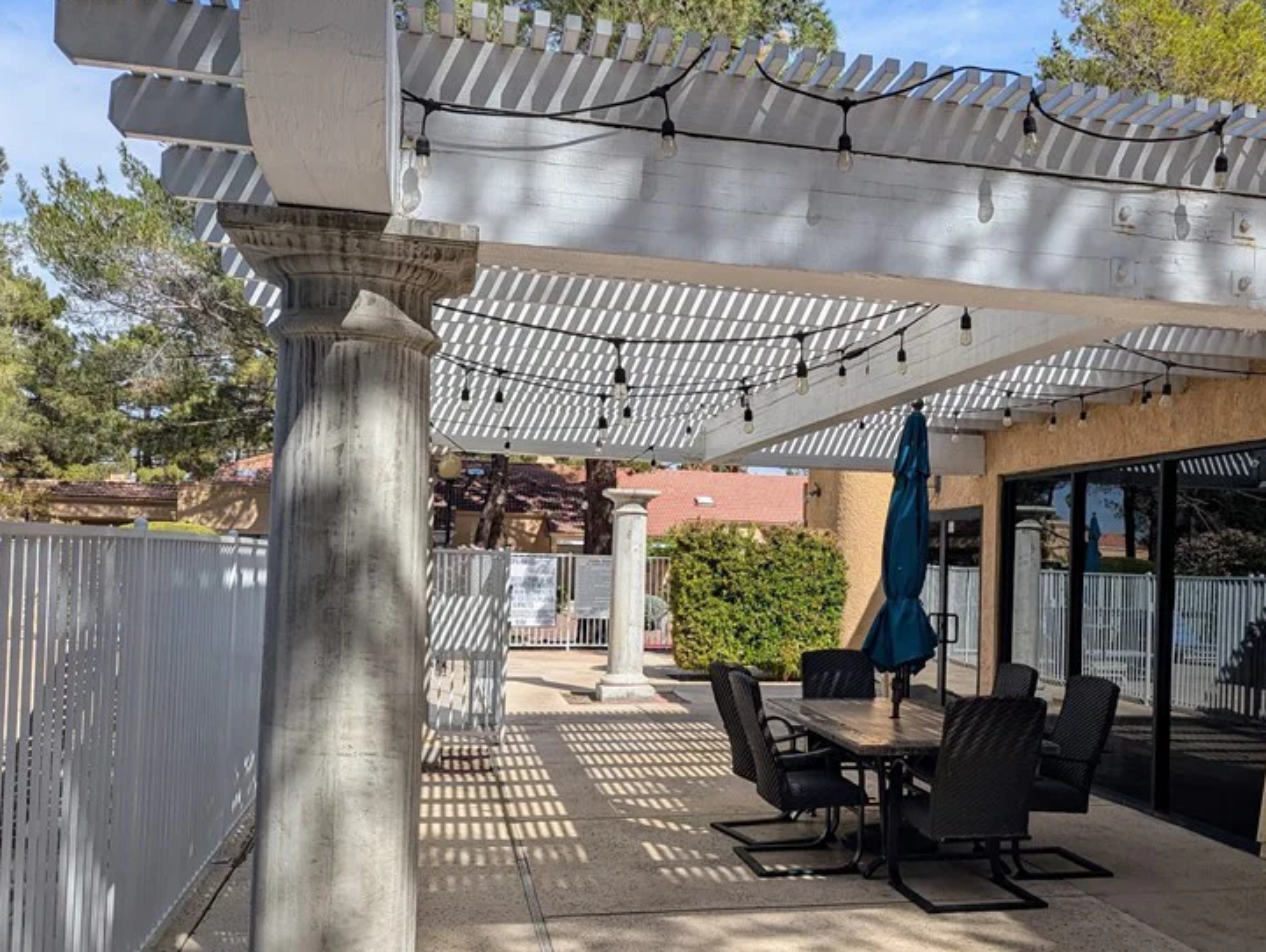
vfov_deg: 41.8
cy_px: 539
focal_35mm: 34
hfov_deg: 53.5
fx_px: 1245
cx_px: 759
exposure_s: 1/2179
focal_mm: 6.81
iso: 44
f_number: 1.85
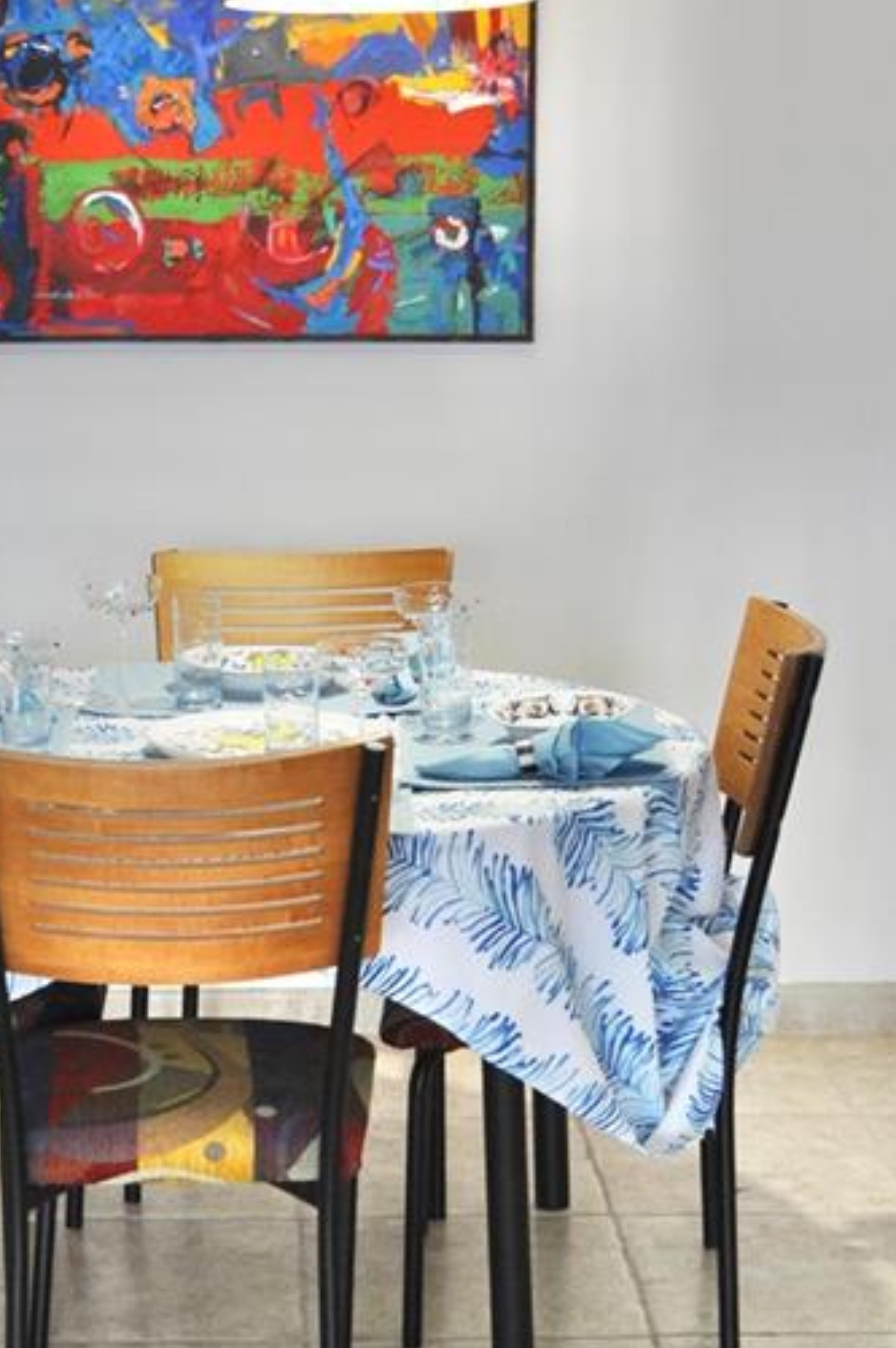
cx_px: 217
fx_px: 2955
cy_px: 600
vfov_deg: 25.7
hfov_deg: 17.1
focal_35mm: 79
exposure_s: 1/60
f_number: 4
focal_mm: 22
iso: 450
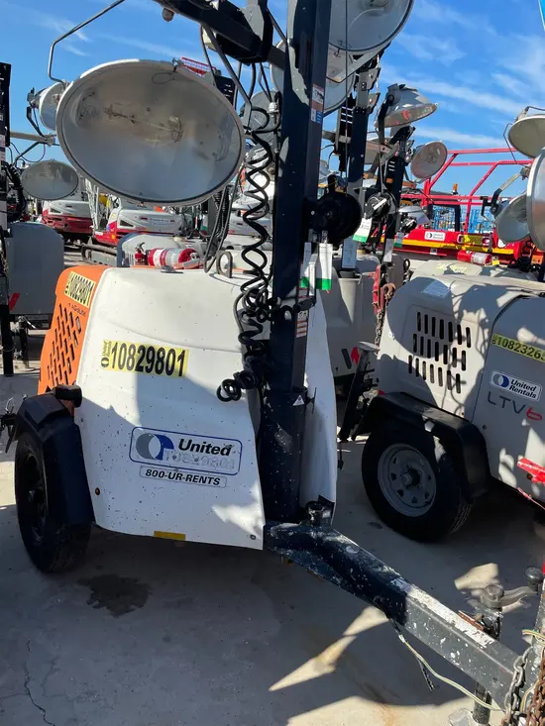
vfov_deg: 67.3
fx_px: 546
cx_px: 272
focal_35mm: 26
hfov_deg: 53.1
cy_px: 363
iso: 50
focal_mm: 4.2
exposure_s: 1/3205
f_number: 1.6
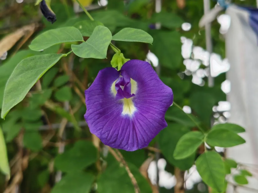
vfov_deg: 31.5
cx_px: 129
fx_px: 343
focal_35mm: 46
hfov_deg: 41.2
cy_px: 96
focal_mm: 5.4
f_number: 1.6
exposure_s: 1/490
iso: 50
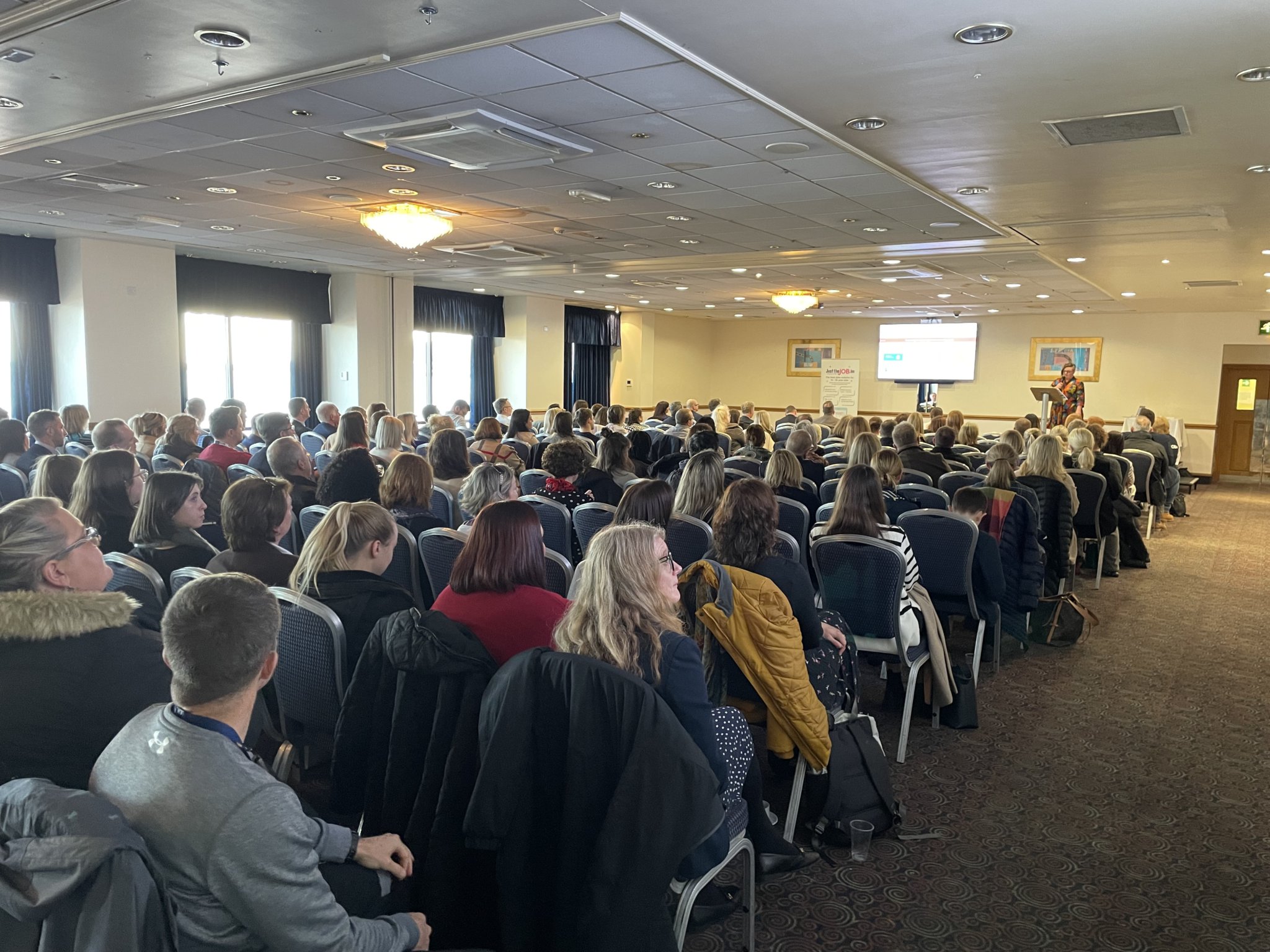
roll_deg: -0.9
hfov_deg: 67.3
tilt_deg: -6.0
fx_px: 954
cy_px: 476
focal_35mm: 26
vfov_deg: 53.1
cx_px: 635
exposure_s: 1/33
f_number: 1.6
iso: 400
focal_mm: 4.2
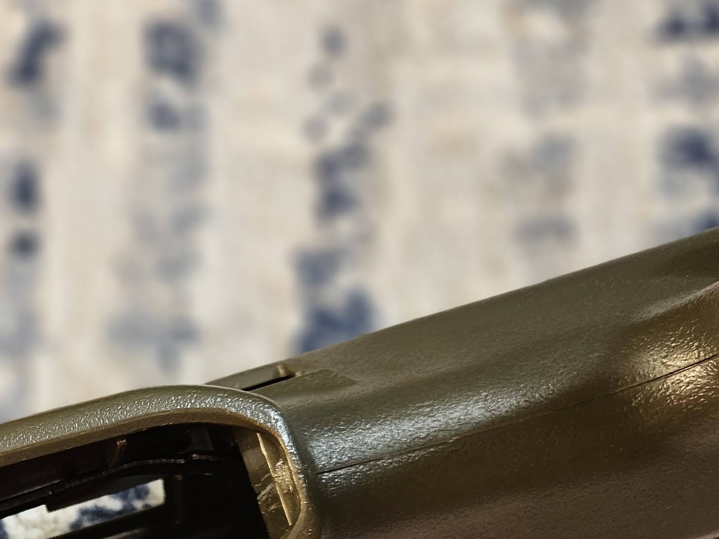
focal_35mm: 53
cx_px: -64
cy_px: 591
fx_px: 1101
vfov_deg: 25.5
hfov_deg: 32.1
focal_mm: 5.4
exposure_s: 1/100
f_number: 1.8
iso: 200
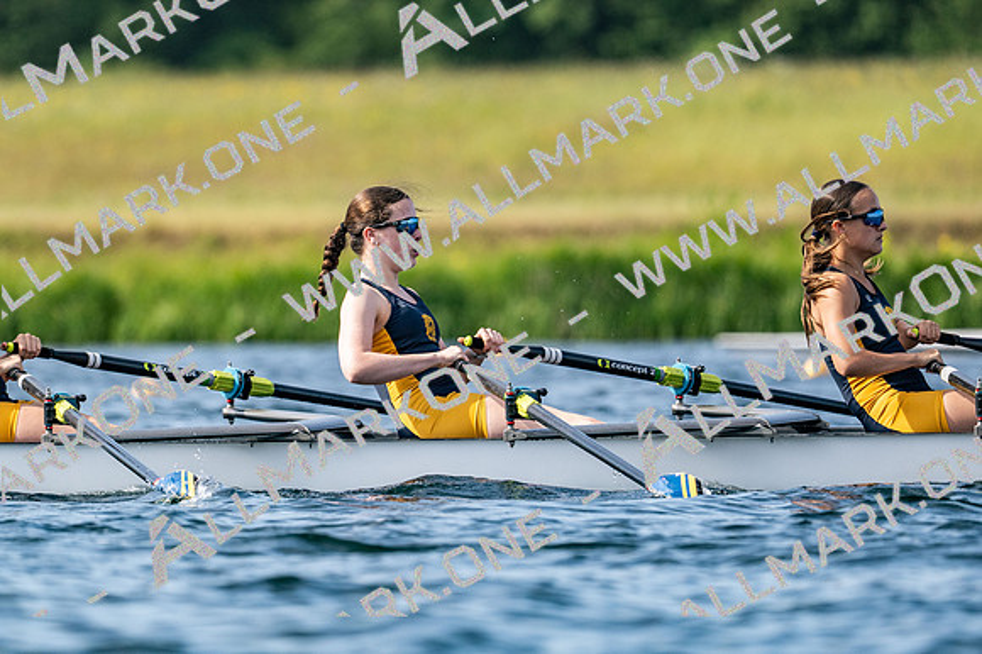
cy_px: 327
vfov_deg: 2.3
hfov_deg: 3.4
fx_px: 16357
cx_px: 491
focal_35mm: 600
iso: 250
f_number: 4.5
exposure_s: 1/2500
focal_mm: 400
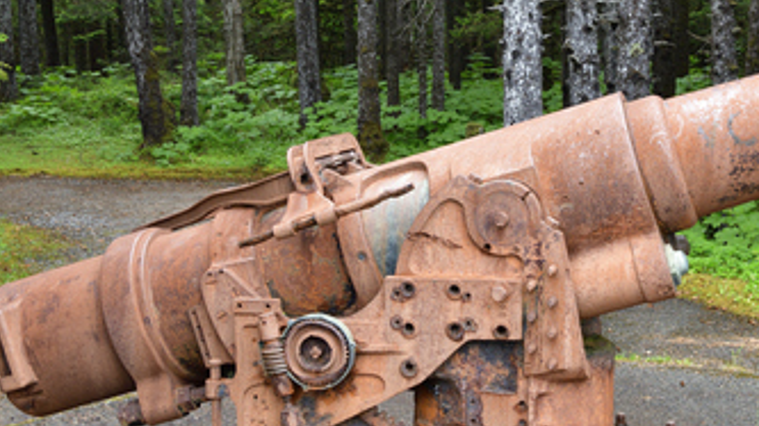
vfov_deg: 18.0
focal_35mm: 67
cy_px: 220
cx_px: 492
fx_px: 1348
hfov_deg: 31.3
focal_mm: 38
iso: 1250
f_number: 11
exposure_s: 1/40
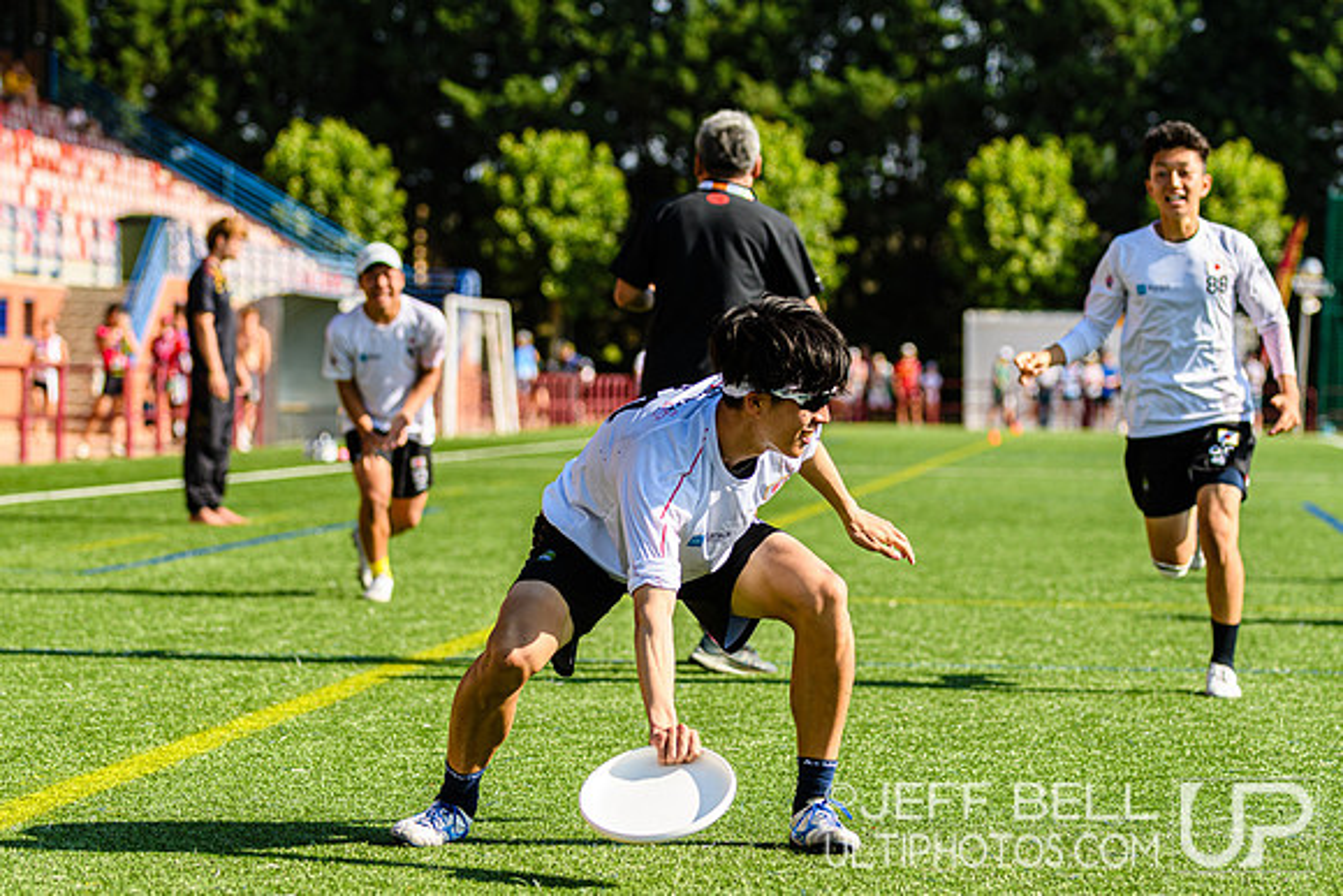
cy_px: 448
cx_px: 672
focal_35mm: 135
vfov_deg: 10.2
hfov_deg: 15.2
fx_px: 5037
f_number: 3.2
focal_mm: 90
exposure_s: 1/1600
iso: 140
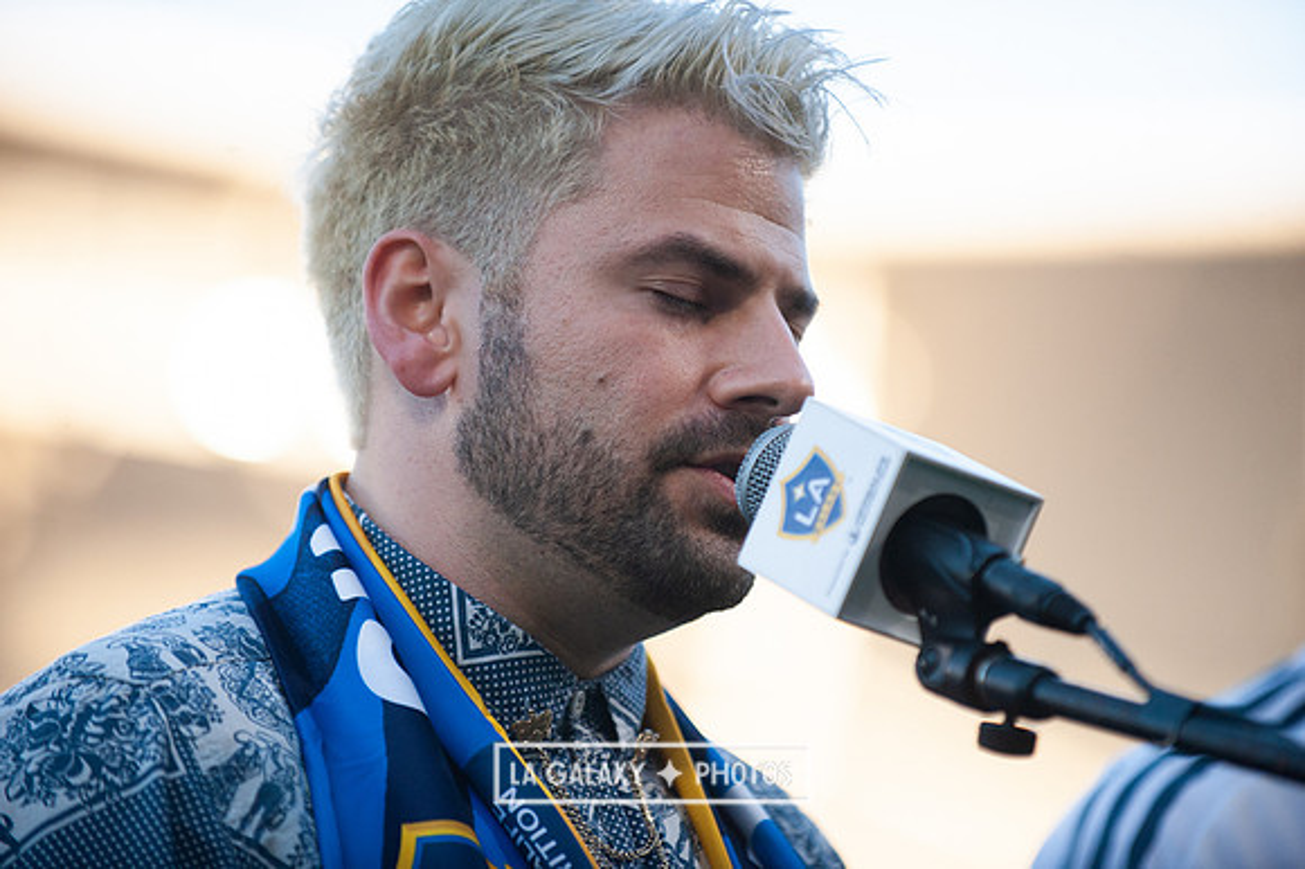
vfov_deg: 6.9
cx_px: 652
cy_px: 434
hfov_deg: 10.3
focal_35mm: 200
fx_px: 7246
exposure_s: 1/2500
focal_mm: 200
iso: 800
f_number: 2.8
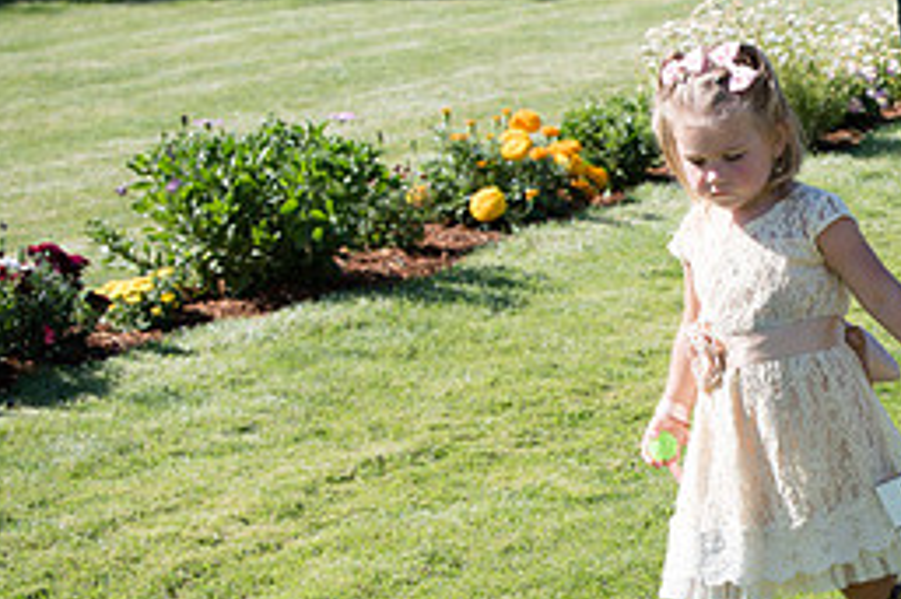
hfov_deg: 12.8
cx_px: 978
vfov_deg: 8.7
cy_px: 342
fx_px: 3952
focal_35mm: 158
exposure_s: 1/400
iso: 160
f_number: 6.3
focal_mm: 70
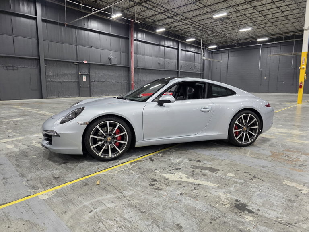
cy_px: 116
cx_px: 154
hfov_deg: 73.9
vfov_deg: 58.9
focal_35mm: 23
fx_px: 205
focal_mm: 6.3
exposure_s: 1/120
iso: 320
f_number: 1.7
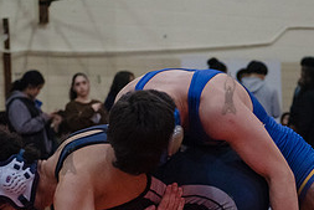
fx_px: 1239
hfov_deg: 14.4
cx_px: 228
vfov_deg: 9.6
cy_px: 213
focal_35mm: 142
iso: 8000
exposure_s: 1/400
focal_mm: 62
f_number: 3.2
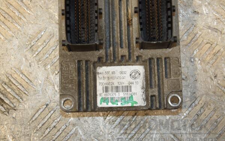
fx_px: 546
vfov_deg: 14.7
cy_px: 75
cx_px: 112
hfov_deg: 23.3
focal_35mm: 89
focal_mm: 58
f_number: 7.1
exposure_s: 1/200
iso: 800
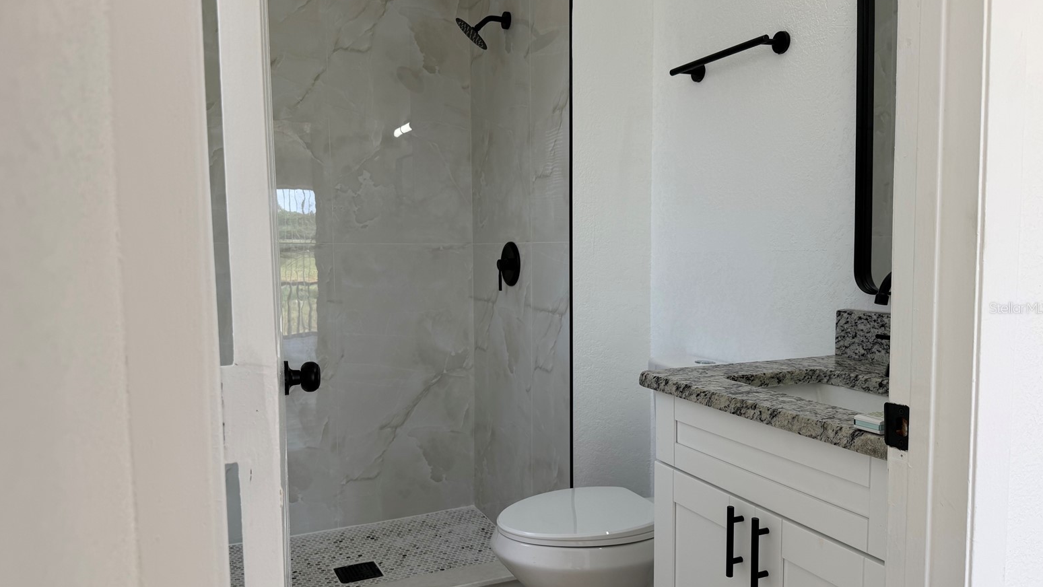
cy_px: 308
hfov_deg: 69.8
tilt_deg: -5.0
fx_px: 747
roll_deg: +0.5
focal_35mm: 27
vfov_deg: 42.9
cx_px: 514
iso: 64
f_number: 1.78
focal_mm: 6.76
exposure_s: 1/160
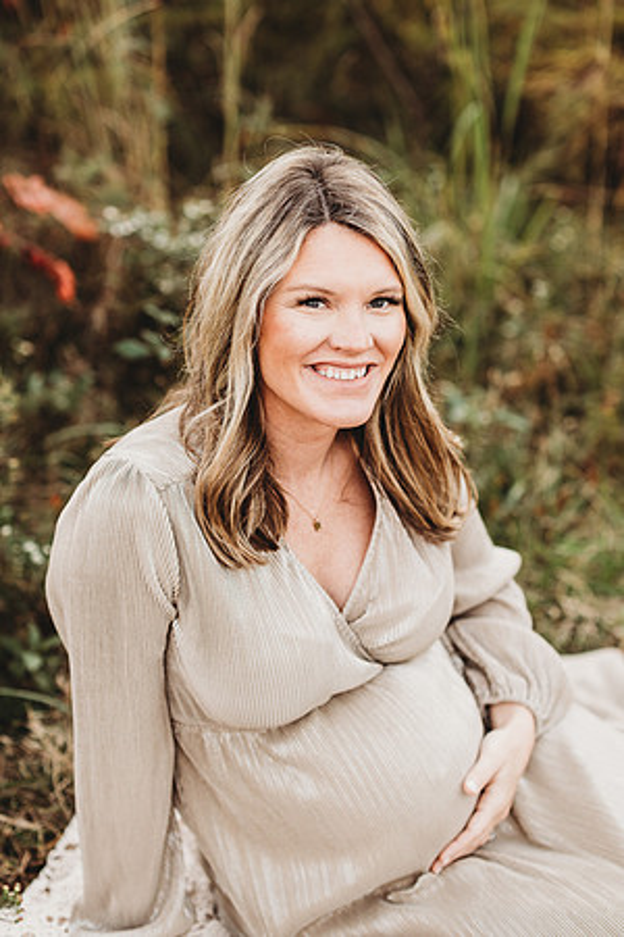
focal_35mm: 85
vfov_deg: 23.9
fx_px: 2210
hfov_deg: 16.1
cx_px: 312
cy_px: 468
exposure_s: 1/320
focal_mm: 85
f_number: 2.2
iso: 200
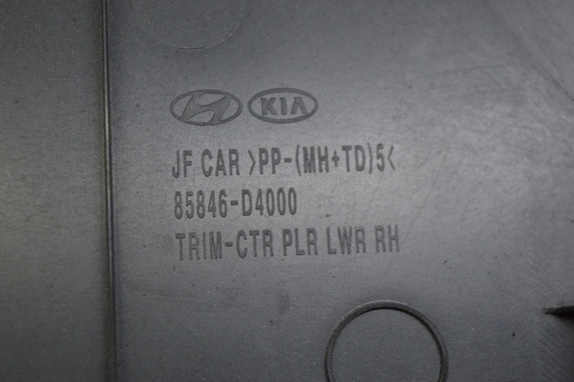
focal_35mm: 84
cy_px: 192
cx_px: 284
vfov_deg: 16.3
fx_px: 1331
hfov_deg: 24.3
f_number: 5.6
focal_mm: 55
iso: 800
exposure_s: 1/60
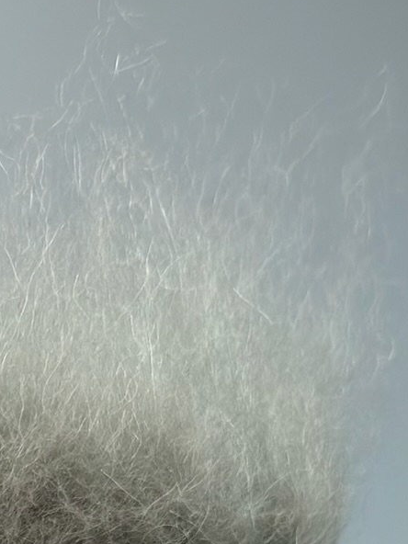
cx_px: -281
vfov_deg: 19.5
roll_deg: +0.4
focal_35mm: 83
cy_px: 885
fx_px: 1304
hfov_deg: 15.7
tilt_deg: -8.1
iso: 80
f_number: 1.78
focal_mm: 6.76
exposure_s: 1/929
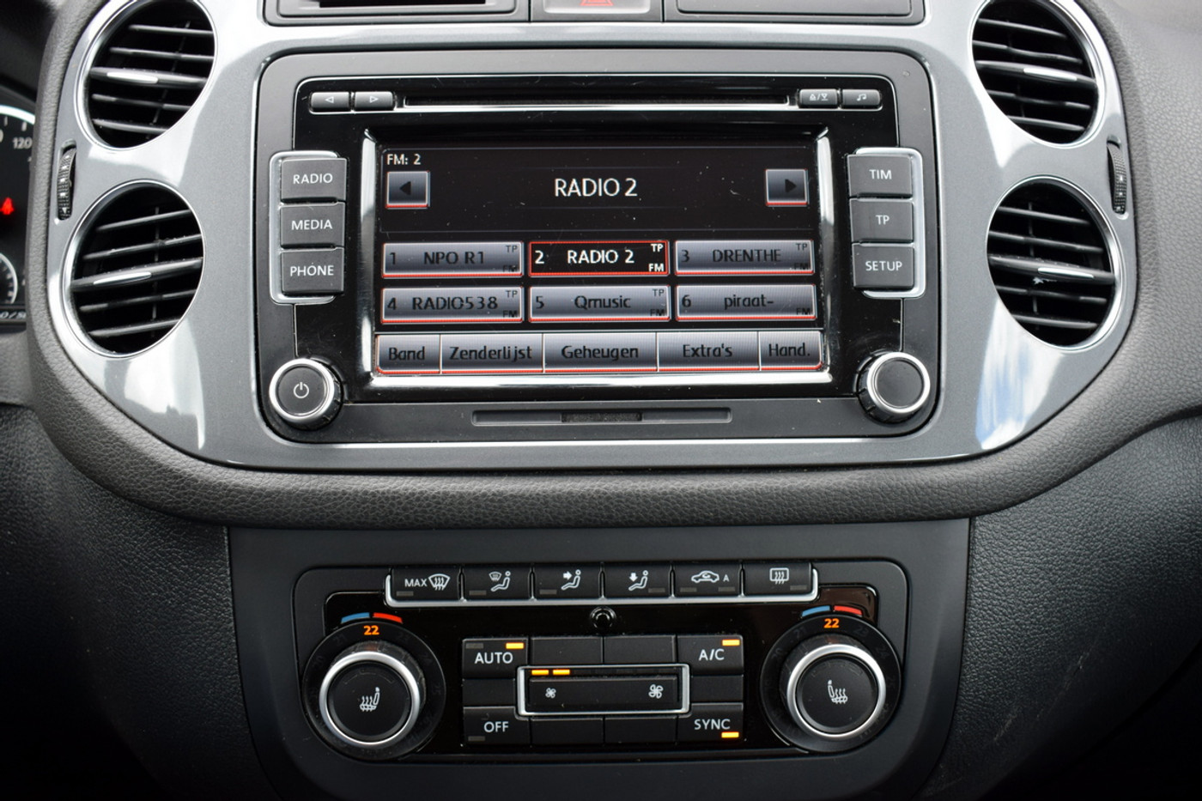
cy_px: 400
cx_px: 601
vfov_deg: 36.9
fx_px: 1202
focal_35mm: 36
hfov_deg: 53.1
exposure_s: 1/80
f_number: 4.5
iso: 400
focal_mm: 24
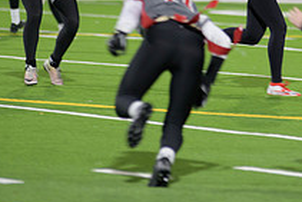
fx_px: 4038
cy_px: -39
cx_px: 210
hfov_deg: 4.3
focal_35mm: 481
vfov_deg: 2.9
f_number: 2.8
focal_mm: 175
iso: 1000
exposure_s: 1/200
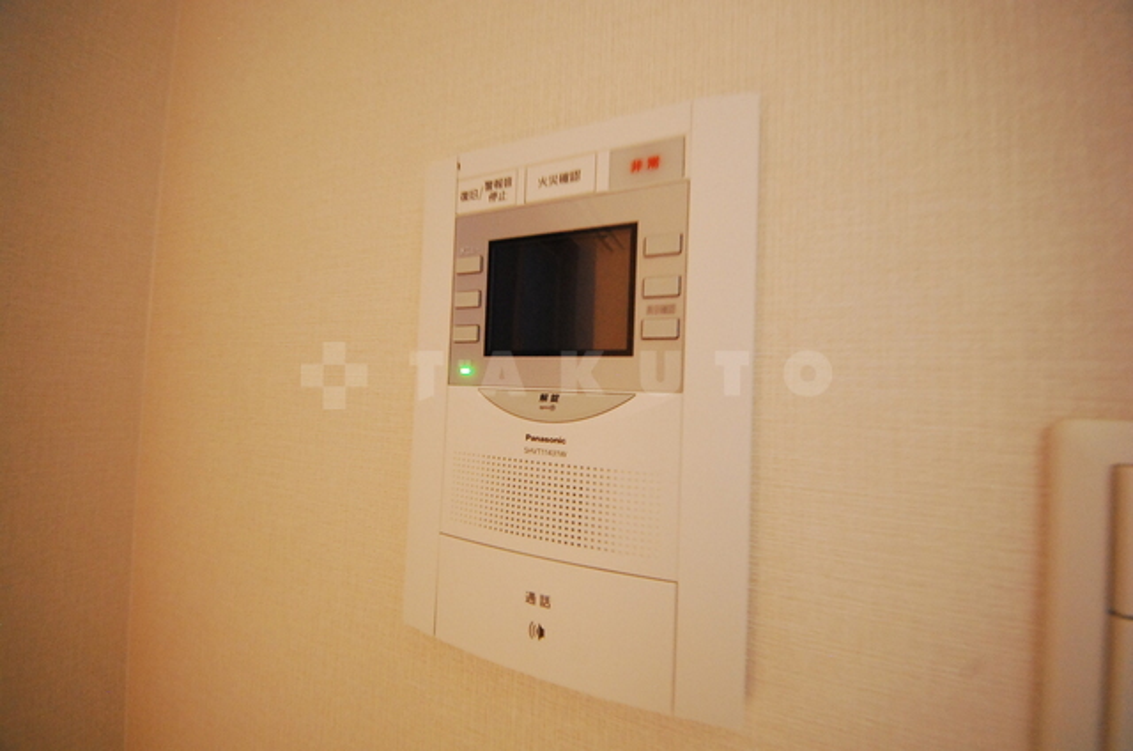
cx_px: 566
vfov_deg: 89.8
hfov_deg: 112.7
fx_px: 377
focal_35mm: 12
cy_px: 376
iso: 1600
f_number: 4.5
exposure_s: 1/2
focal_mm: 8
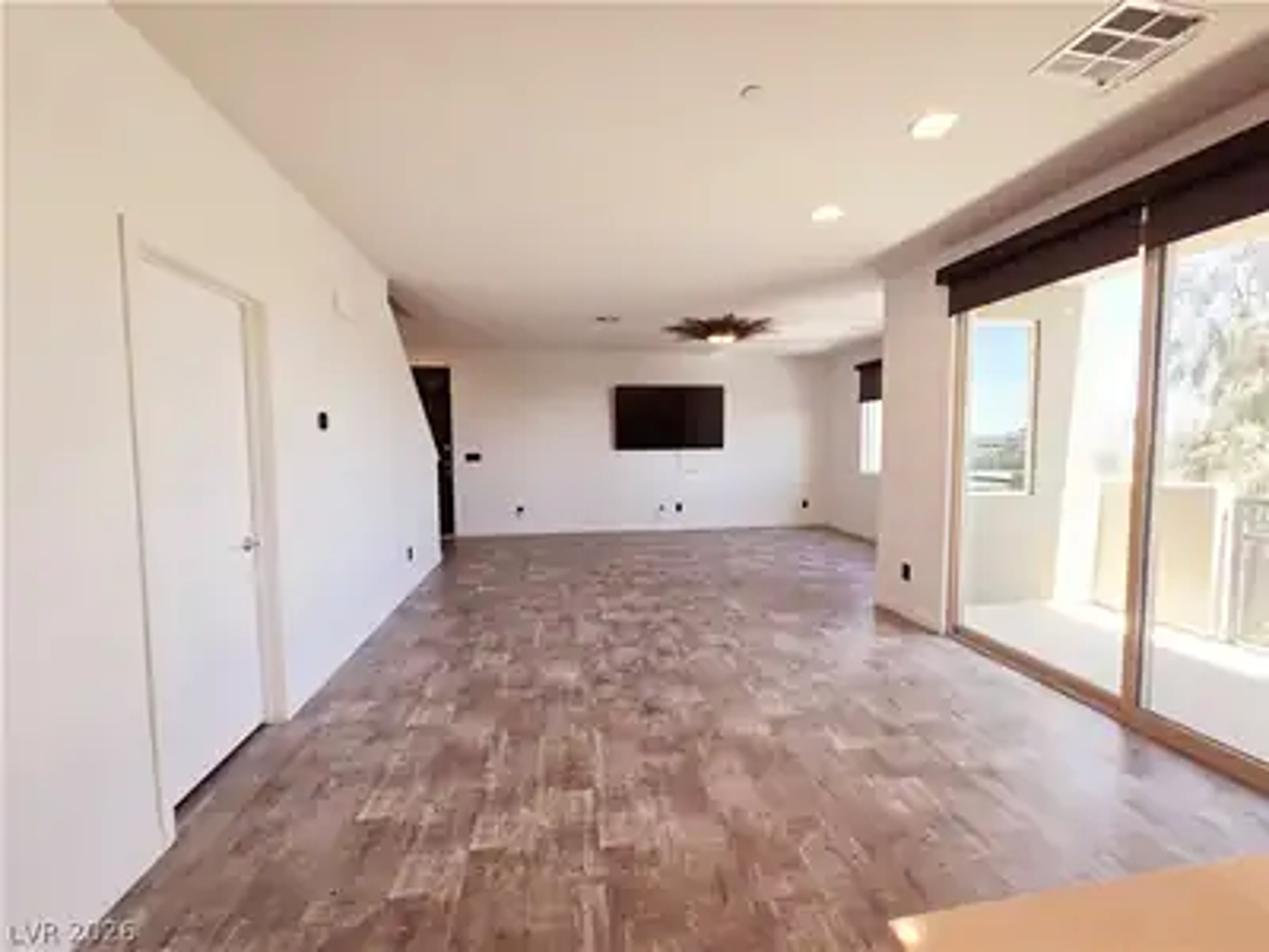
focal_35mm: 13
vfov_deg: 89.9
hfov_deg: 106.2
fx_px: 477
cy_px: 476
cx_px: 634
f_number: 2.2
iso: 50
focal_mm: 2.2
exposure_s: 1/121
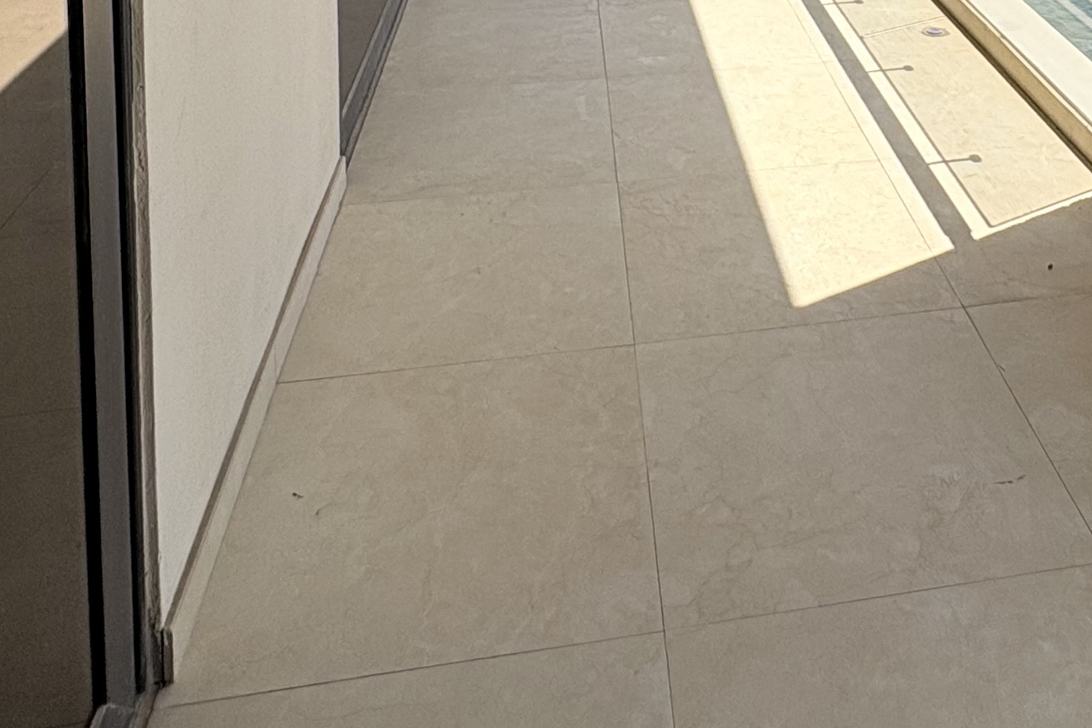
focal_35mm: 41
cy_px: -338
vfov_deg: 25.4
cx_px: 784
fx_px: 1244
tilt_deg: -2.7
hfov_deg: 46.1
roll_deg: -0.1
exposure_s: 1/2770
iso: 50
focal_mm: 2.22
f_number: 2.2
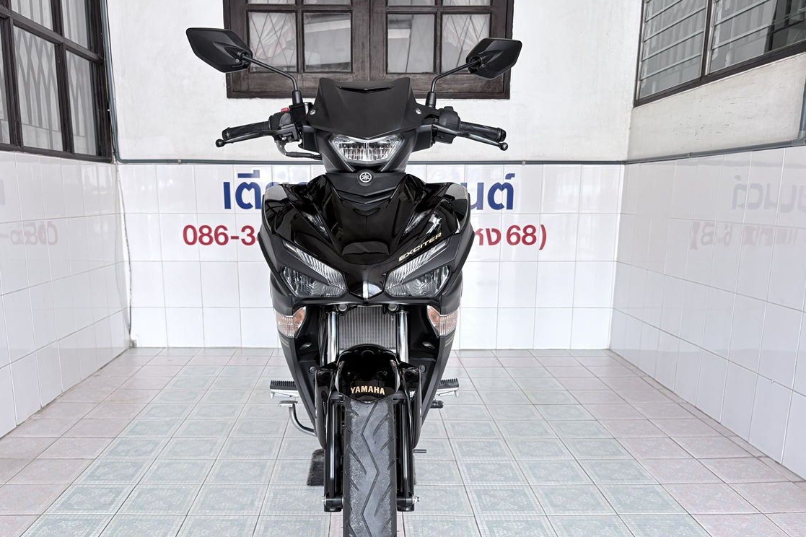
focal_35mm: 31
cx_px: 366
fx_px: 694
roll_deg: +0.2
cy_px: 338
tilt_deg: -12.0
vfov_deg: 42.0
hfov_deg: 60.2
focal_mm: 5.96
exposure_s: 1/101
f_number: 1.6
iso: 125
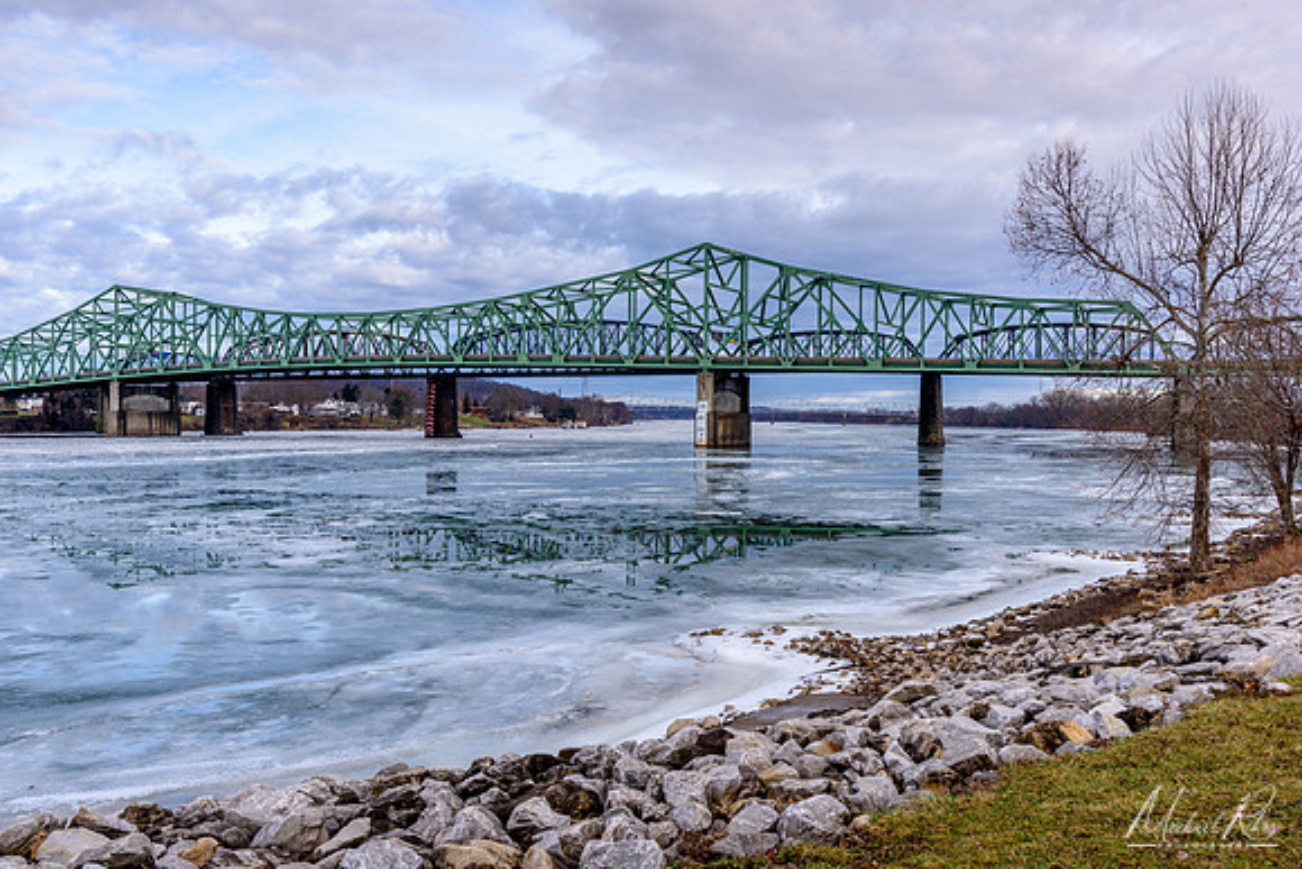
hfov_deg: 58.7
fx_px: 1158
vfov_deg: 41.1
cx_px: 651
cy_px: 434
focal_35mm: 32
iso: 200
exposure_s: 1/125
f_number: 13
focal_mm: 32
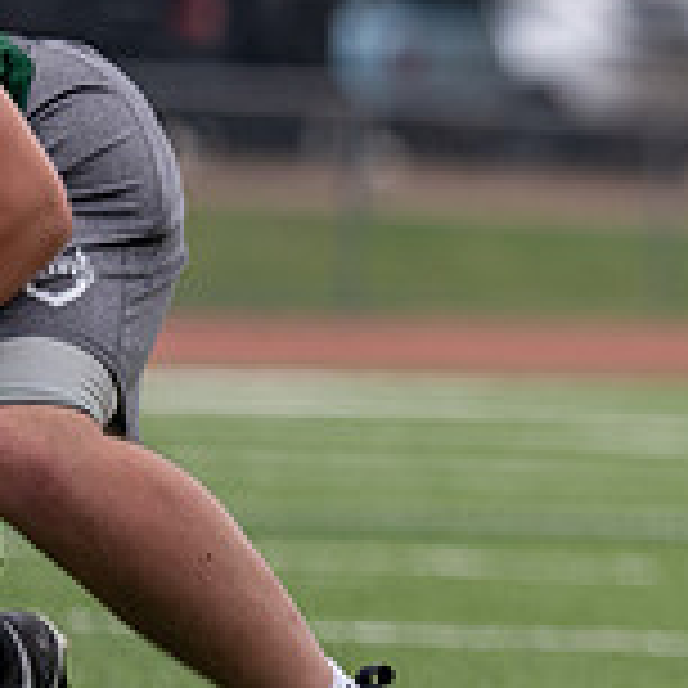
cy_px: 281
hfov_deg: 2.4
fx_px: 16572
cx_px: 1321
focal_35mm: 737
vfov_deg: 2.4
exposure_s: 1/2500
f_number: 2.8
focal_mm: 168
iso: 125
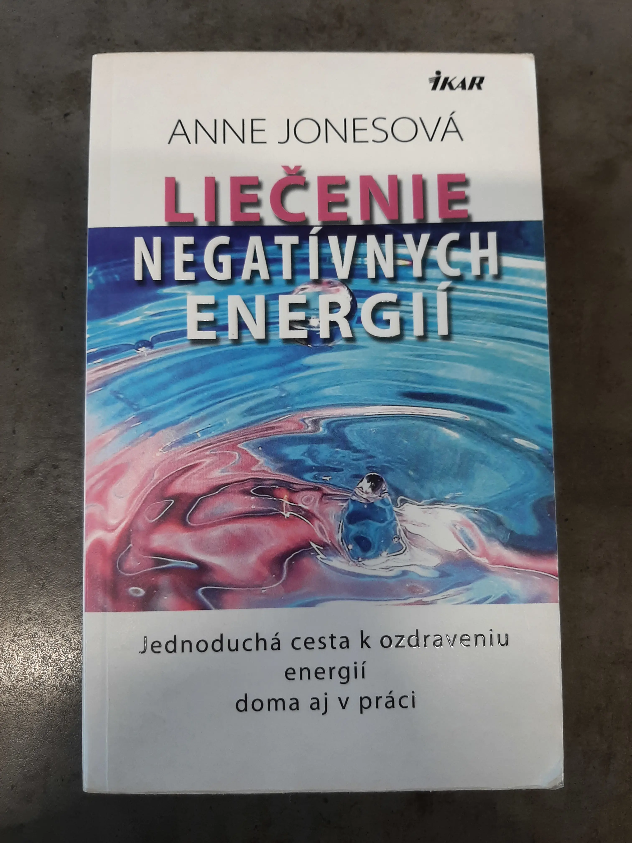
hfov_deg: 53.1
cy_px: 422
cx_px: 316
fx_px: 633
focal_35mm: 26
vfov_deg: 67.3
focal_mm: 3.93
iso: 50
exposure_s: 1/50
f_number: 1.7
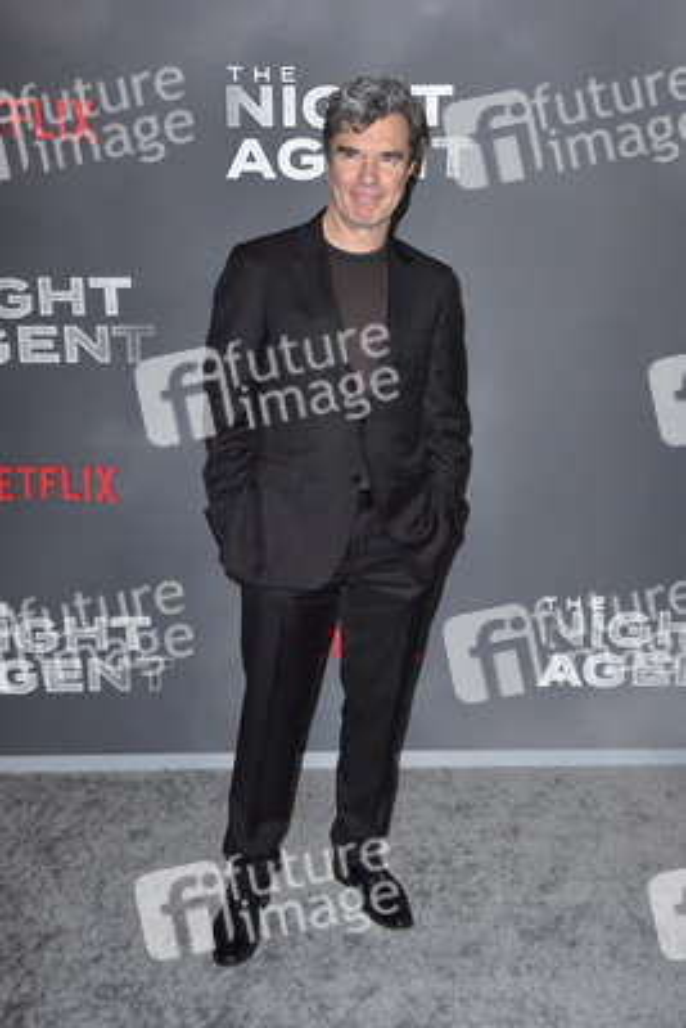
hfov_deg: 33.4
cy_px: 514
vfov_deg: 48.4
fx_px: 1142
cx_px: 343
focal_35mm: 40
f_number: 6.3
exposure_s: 1/250
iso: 400
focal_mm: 40
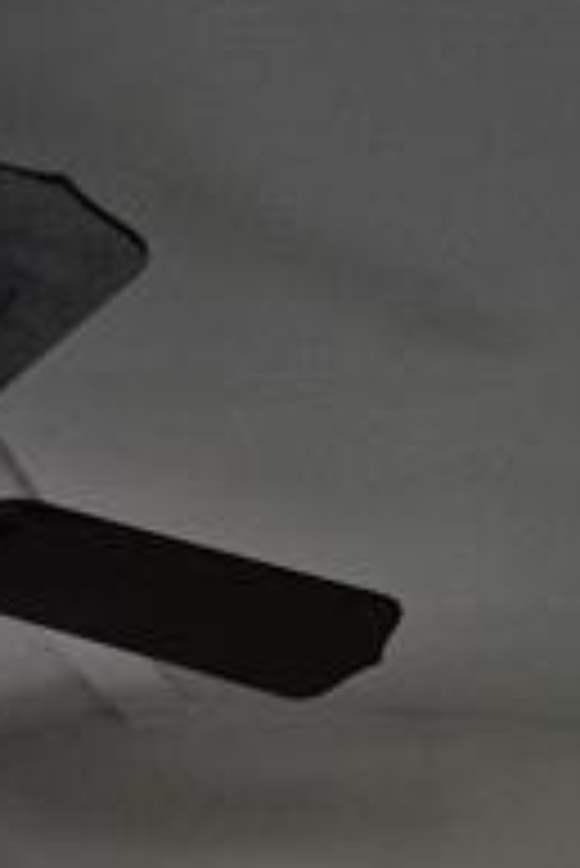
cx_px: 117
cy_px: 1597
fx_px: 2292
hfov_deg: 14.3
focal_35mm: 95
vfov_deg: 17.2
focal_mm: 5.4
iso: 1600
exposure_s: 1/60
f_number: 1.8
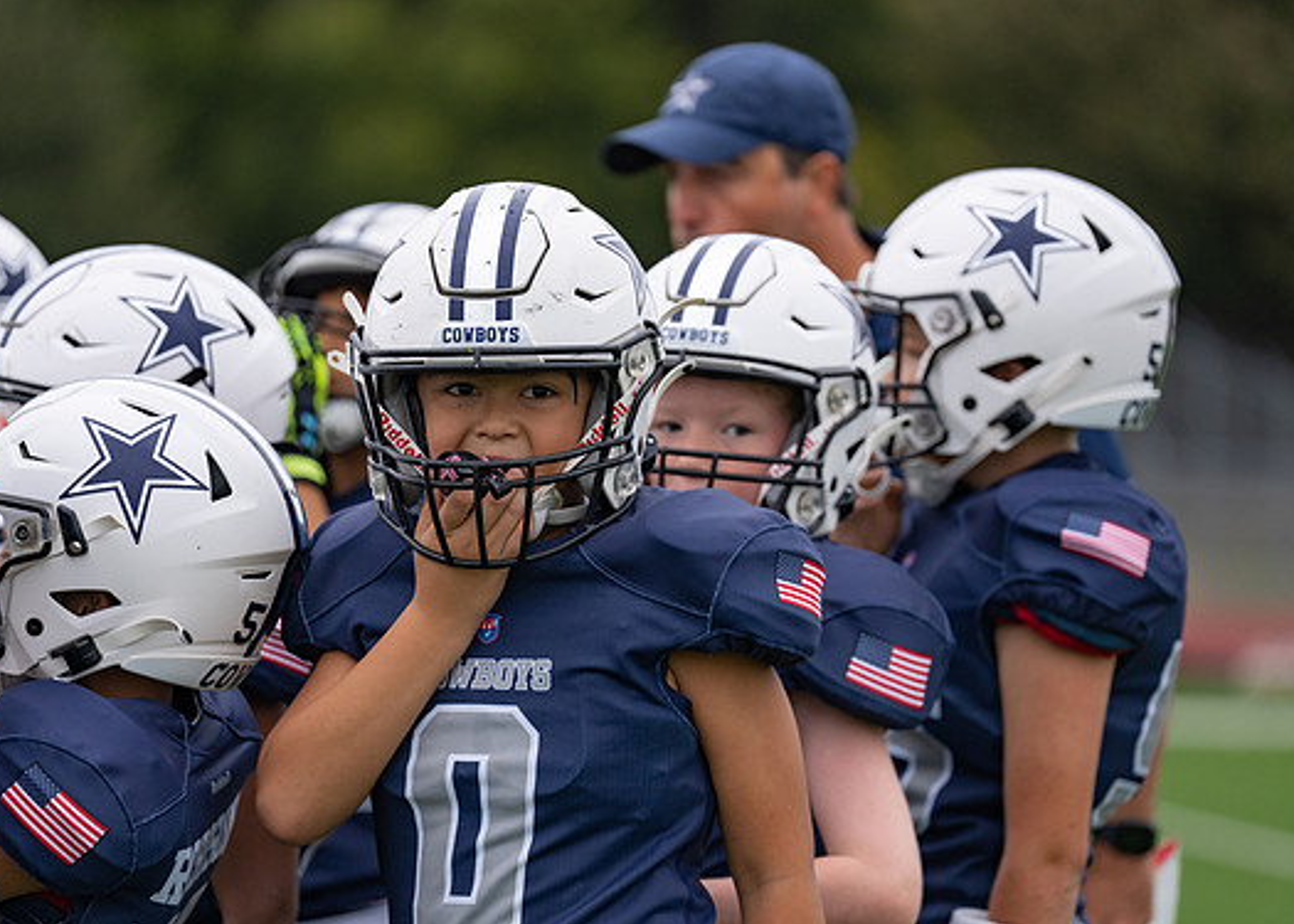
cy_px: 508
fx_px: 7019
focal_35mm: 191
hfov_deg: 10.5
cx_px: 599
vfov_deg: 7.5
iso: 640
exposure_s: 1/1000
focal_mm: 165
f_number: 2.8
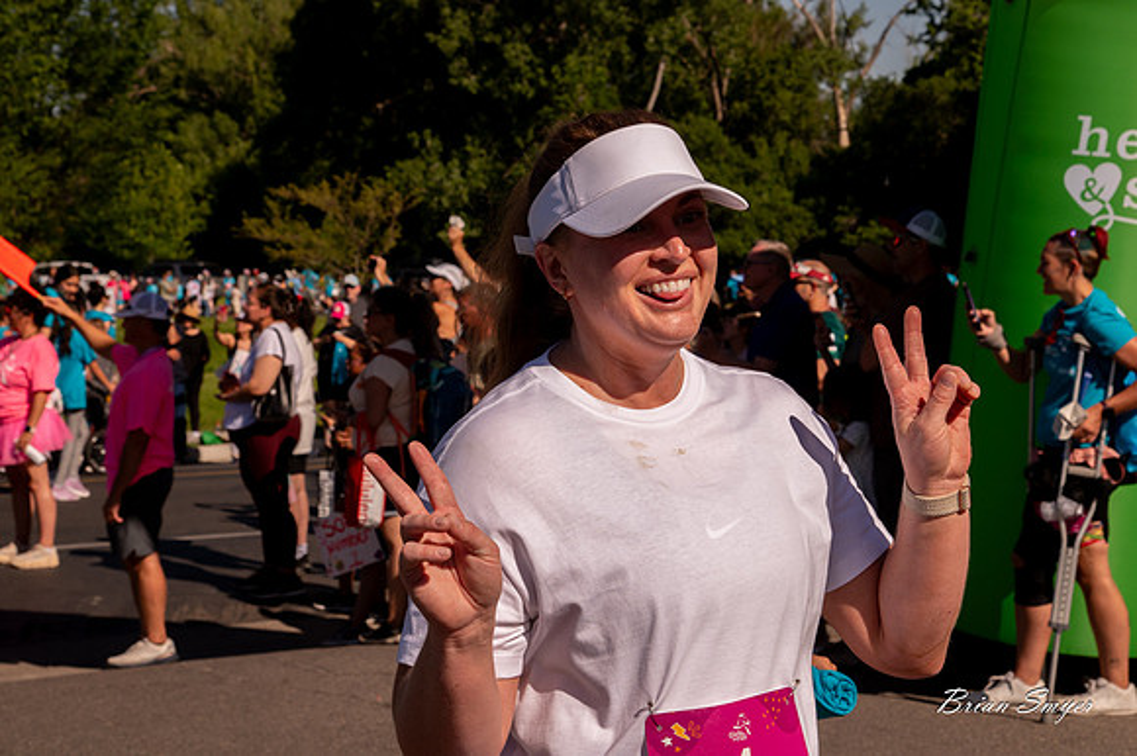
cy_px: 269
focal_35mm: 85
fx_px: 2682
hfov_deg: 23.9
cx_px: 568
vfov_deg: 16.0
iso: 800
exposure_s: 1/1600
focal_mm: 66
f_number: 11
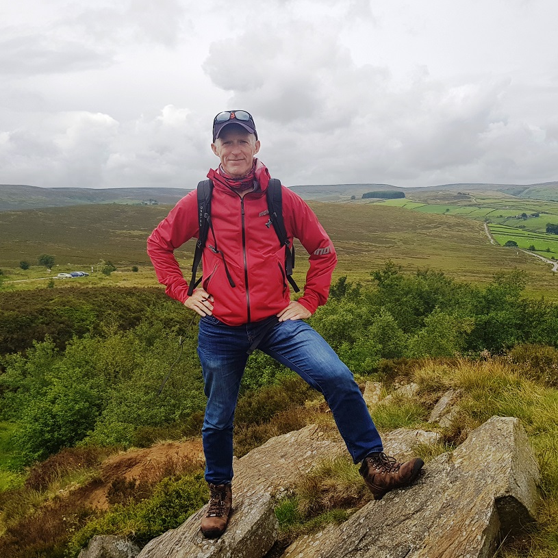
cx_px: 278
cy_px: 281
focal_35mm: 31
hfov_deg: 52.5
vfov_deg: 52.5
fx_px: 565
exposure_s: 1/2512
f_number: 1.7
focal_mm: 4.2
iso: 40
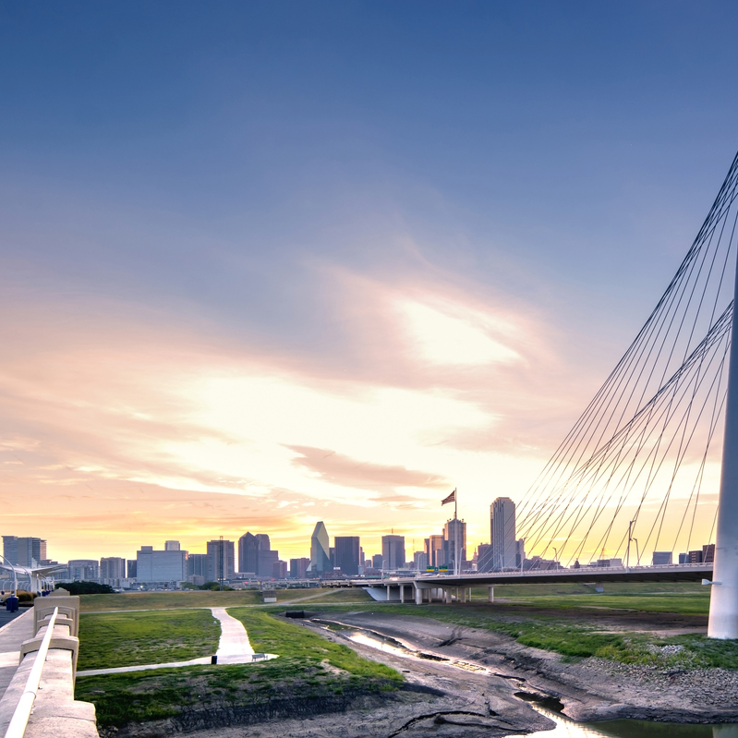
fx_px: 579
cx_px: 508
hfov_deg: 62.9
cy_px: 366
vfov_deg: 65.0
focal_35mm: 24
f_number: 13
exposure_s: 1/3.33
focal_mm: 12
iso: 100
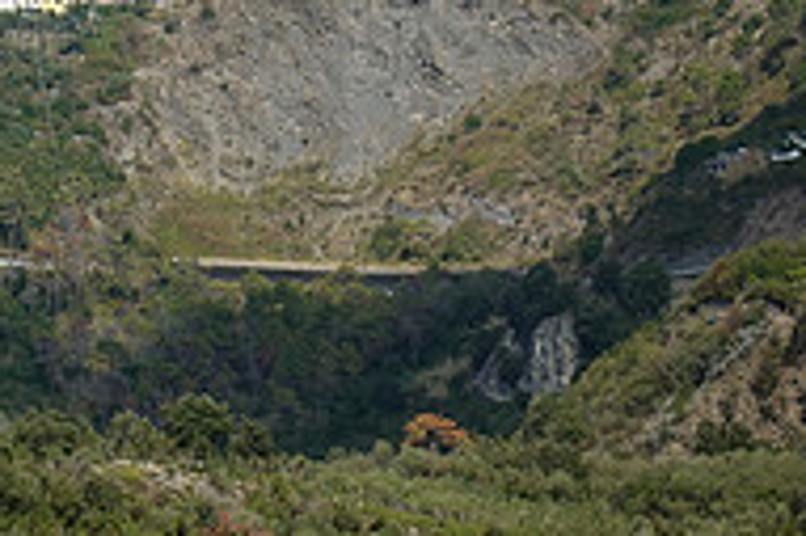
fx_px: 4765
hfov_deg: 9.4
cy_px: -129
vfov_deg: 6.4
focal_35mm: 213
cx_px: -371
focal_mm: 25.7
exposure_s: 1/640
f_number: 5.6
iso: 125
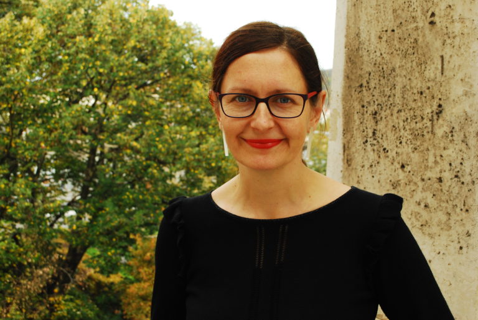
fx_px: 638
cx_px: 239
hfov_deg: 41.1
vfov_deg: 28.1
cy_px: 160
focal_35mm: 48
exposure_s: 1/160
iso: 400
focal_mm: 32
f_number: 6.3
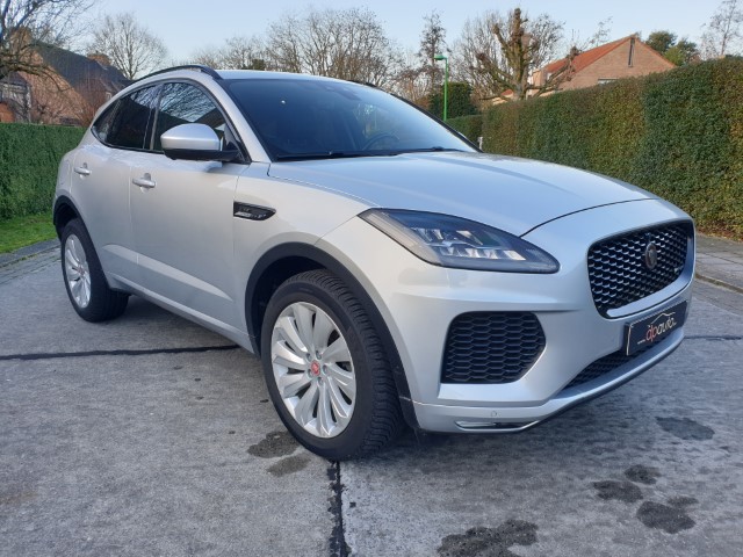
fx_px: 558
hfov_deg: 67.3
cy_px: 278
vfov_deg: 53.1
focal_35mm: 26
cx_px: 372
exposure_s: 1/171
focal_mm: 4.3
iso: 50
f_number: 2.4
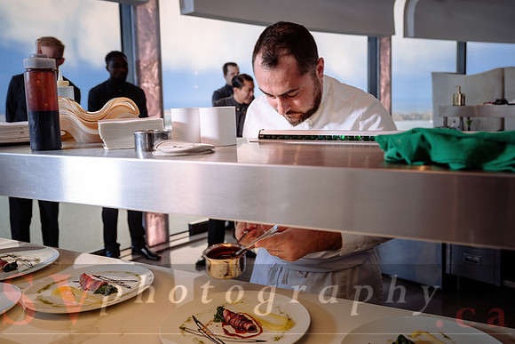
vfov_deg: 38.6
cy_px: 148
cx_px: 294
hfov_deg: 55.3
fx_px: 489
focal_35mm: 34
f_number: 4
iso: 100
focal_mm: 30
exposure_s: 1/80
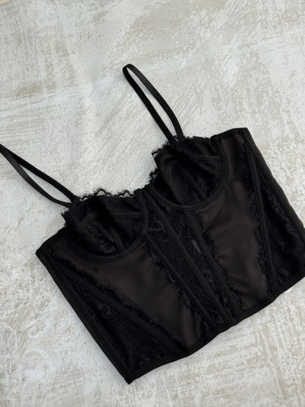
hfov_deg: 30.3
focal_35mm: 48
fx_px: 564
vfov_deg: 39.6
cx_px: 152
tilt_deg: -71.8
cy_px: 204
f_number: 1.78
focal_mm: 6.76
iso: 50
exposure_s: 1/121
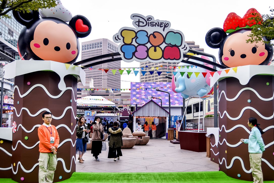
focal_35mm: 31
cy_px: 93
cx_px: 143
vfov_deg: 42.3
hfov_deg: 60.3
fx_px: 236
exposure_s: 1/250
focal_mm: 28
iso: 250
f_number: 5.6
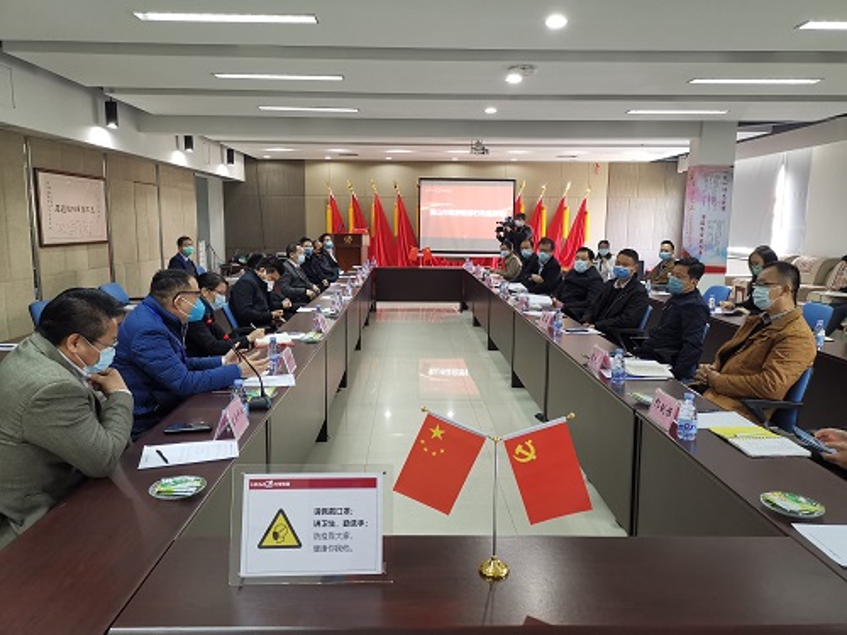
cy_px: 318
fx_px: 661
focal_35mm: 27
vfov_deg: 51.4
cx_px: 424
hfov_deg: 65.3
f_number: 1.8
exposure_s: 1/50
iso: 320
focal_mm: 4.75
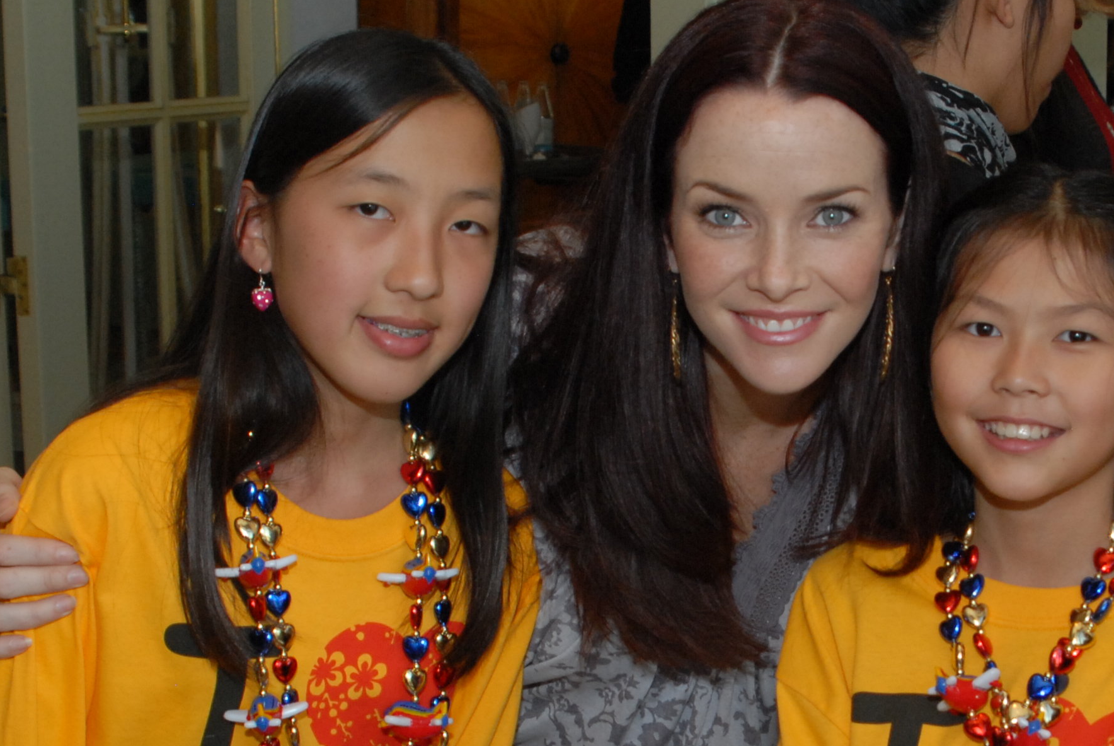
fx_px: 2850
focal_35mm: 92
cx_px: 770
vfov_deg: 14.7
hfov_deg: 22.0
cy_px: 669
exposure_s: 1/60
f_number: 5.6
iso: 400
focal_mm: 28
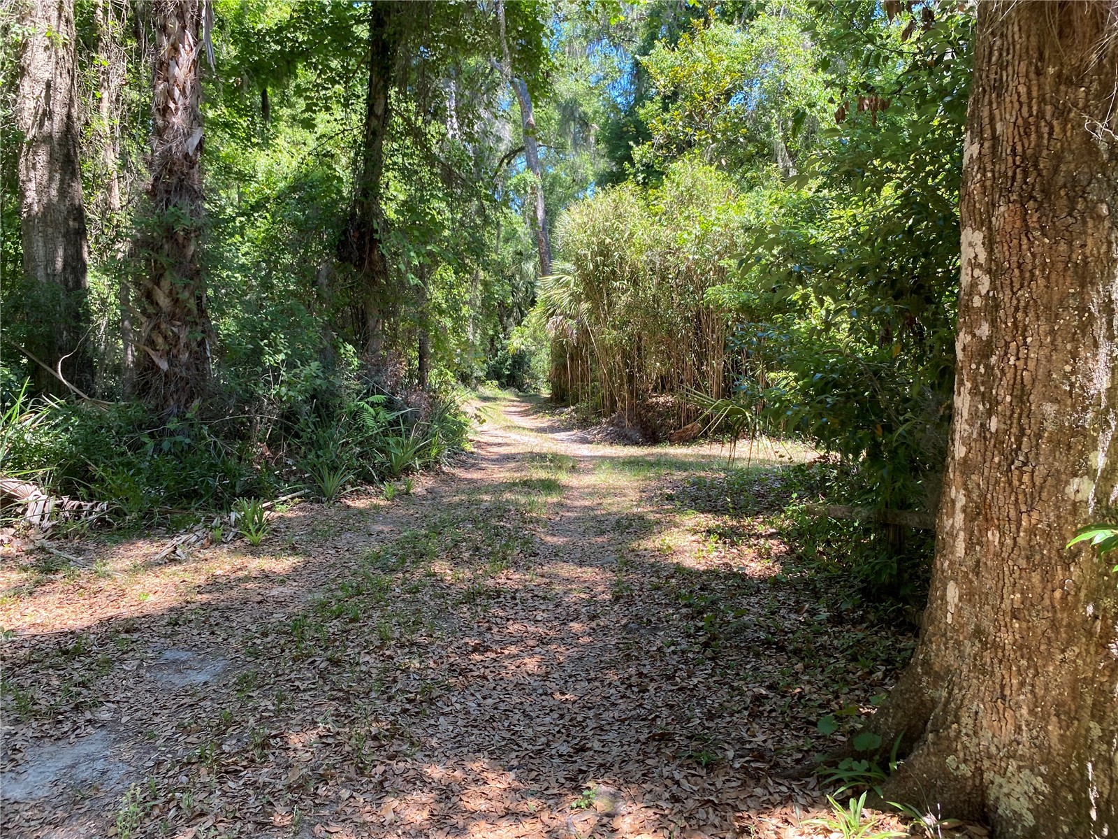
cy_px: 420
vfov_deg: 53.1
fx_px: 840
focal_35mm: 26
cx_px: 559
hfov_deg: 67.3
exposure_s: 1/178
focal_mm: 4.25
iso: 32
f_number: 1.8
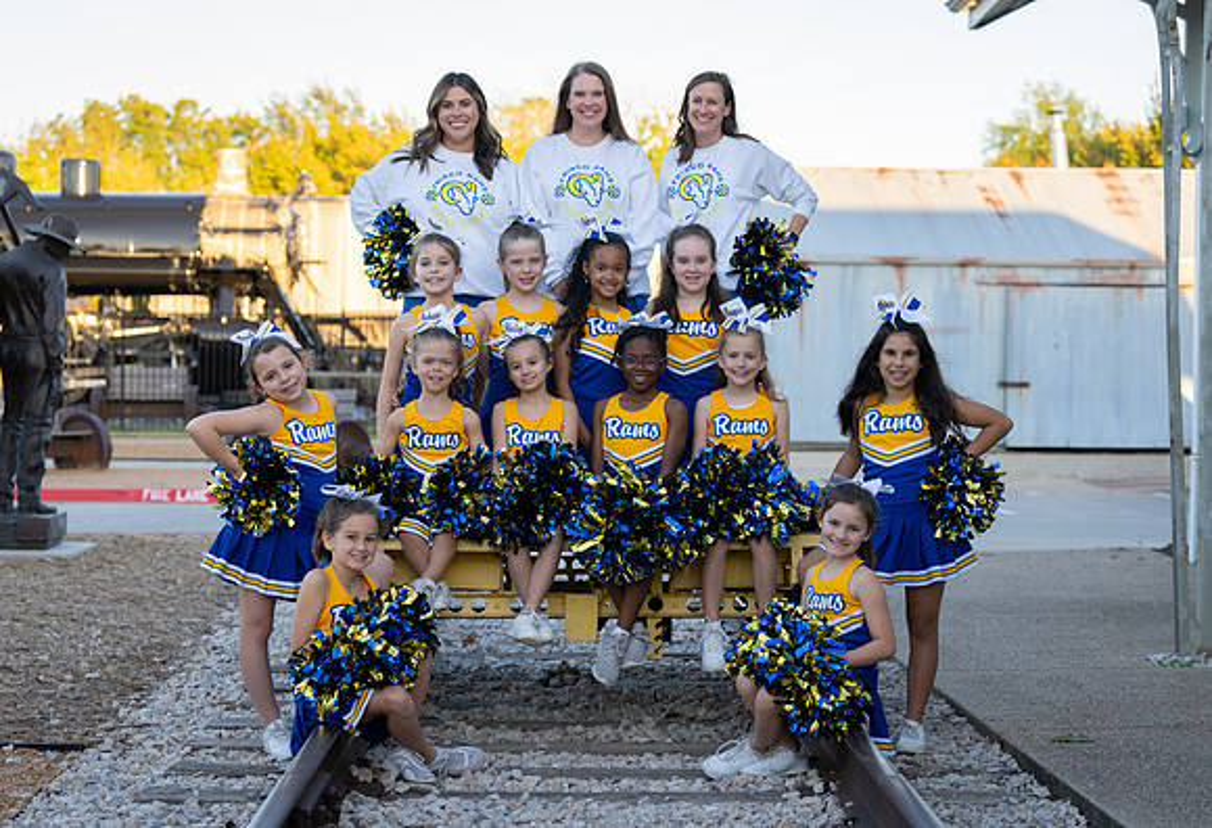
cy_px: 433
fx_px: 2562
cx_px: 592
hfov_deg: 26.6
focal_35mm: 76
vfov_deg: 18.3
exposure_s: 1/320
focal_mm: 70
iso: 250
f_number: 3.5
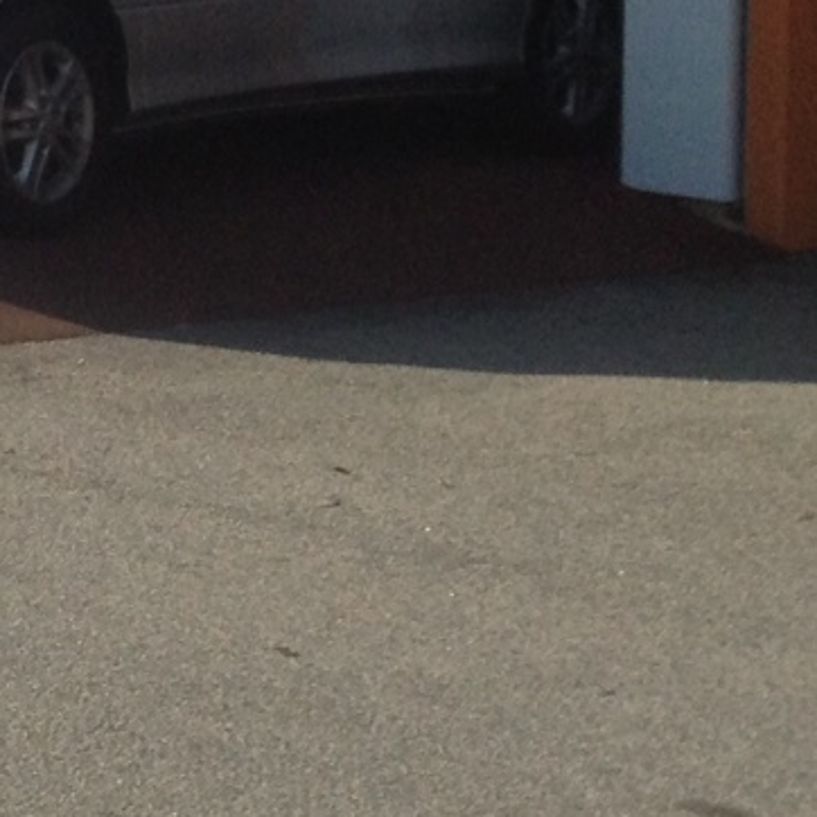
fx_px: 4673
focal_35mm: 175
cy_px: -688
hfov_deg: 8.7
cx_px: -1377
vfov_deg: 9.5
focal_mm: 4.28
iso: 50
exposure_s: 1/1577
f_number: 2.4
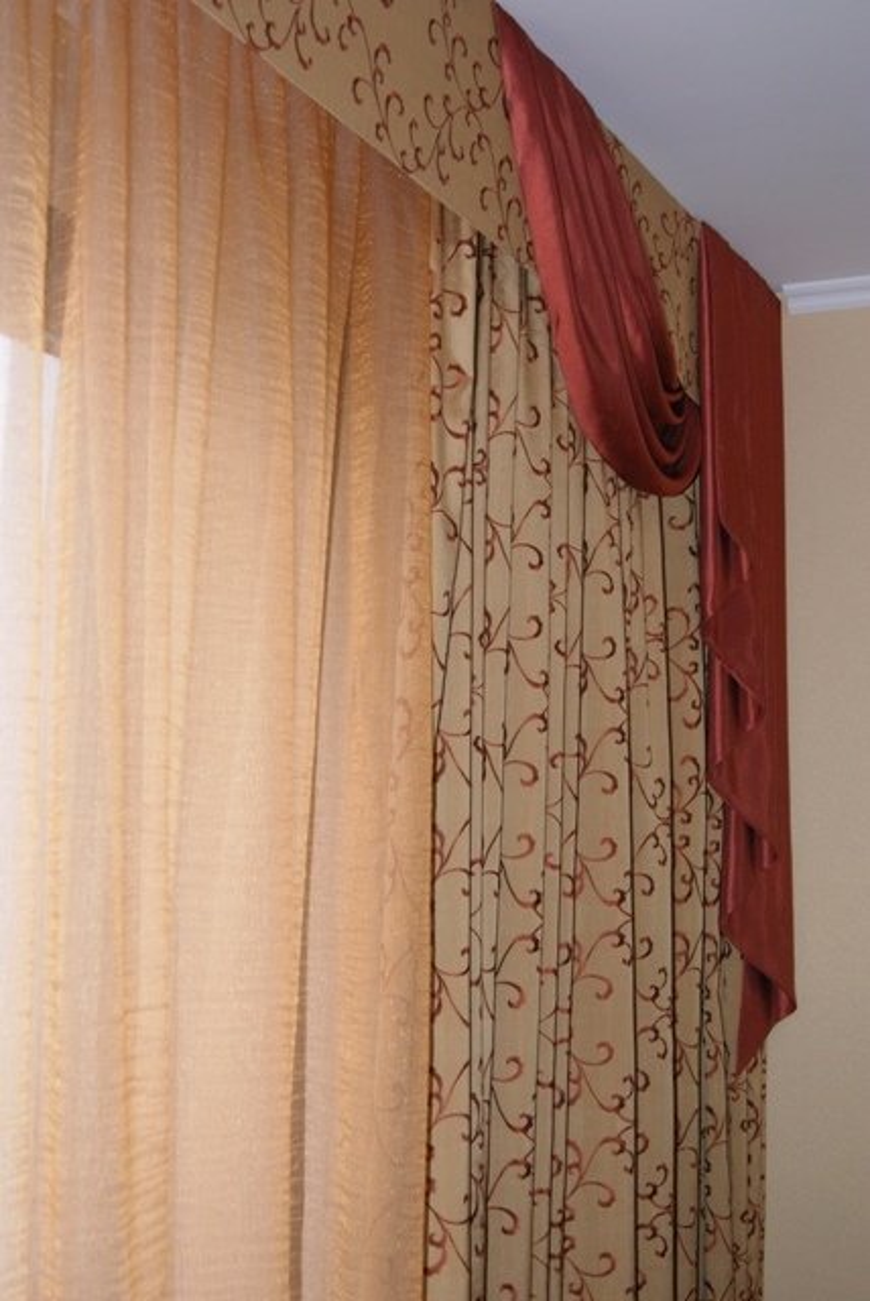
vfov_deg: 37.8
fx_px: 1899
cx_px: 435
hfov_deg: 25.8
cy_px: 650
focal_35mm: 52
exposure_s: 1/60
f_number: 4.5
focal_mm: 35
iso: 400
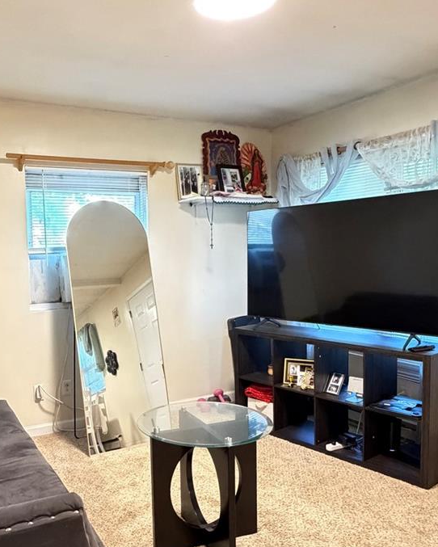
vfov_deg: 57.0
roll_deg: +1.5
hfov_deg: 46.4
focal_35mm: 31
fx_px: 502
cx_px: 145
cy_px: 309
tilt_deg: -6.6
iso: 1250
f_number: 2.2
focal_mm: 2.22
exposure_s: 1/60
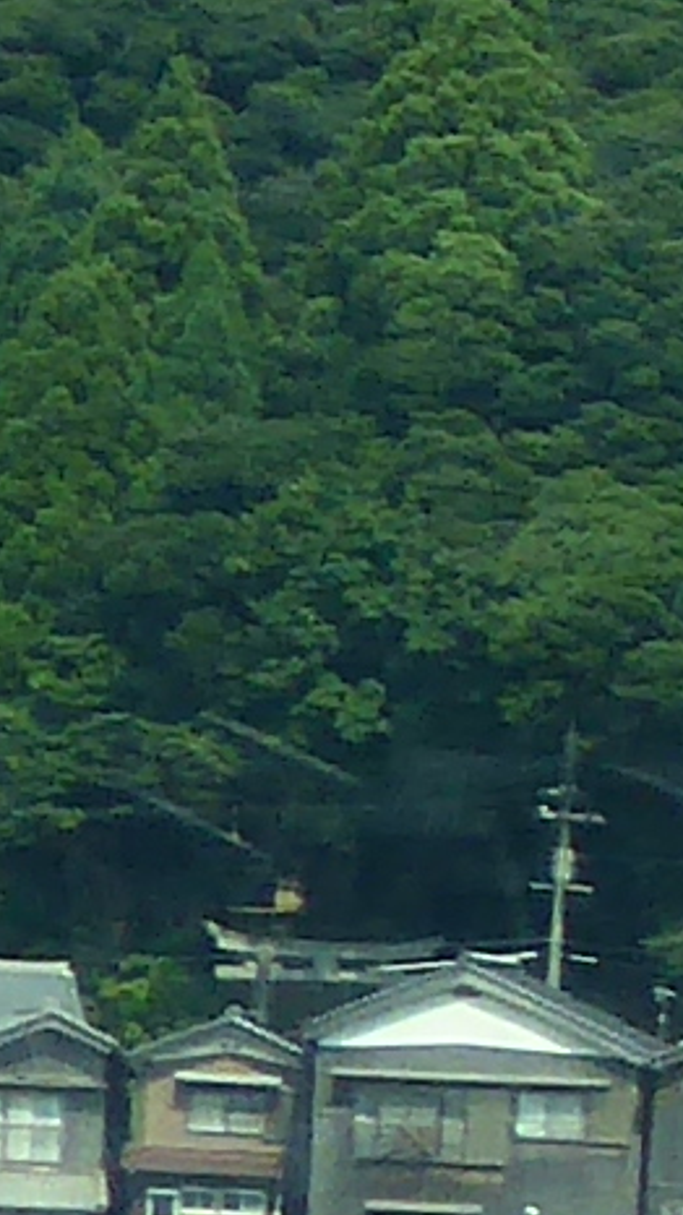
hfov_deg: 3.1
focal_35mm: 366
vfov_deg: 5.9
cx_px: 3285
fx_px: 11788
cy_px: 756
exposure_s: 1/500
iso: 100
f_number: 3.5
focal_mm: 5.4
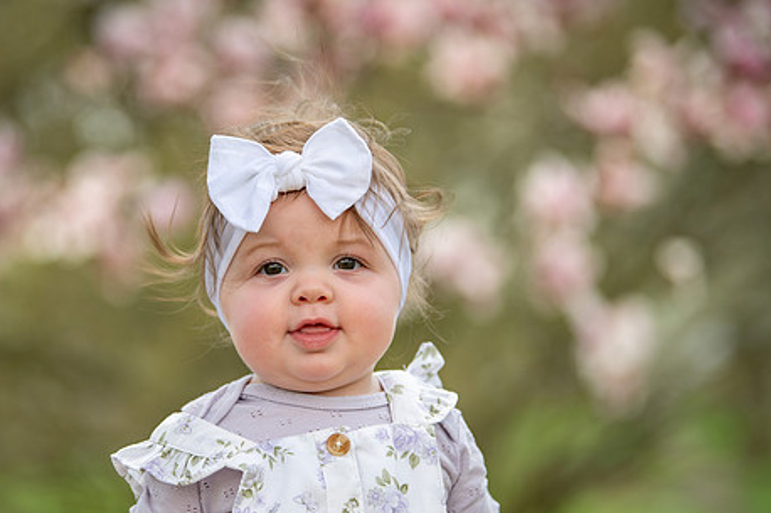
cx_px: 318
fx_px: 3254
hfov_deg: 13.5
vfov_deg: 9.0
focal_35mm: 152
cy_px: 311
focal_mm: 120
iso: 320
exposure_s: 1/1250
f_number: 2.8
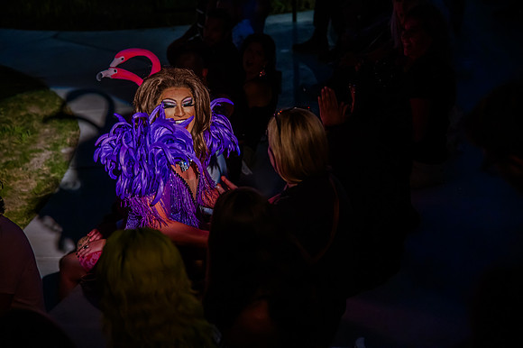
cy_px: 152
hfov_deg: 23.2
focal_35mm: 88
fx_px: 1276
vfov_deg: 15.5
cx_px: 246
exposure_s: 1/500
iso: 2000
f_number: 4
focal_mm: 78
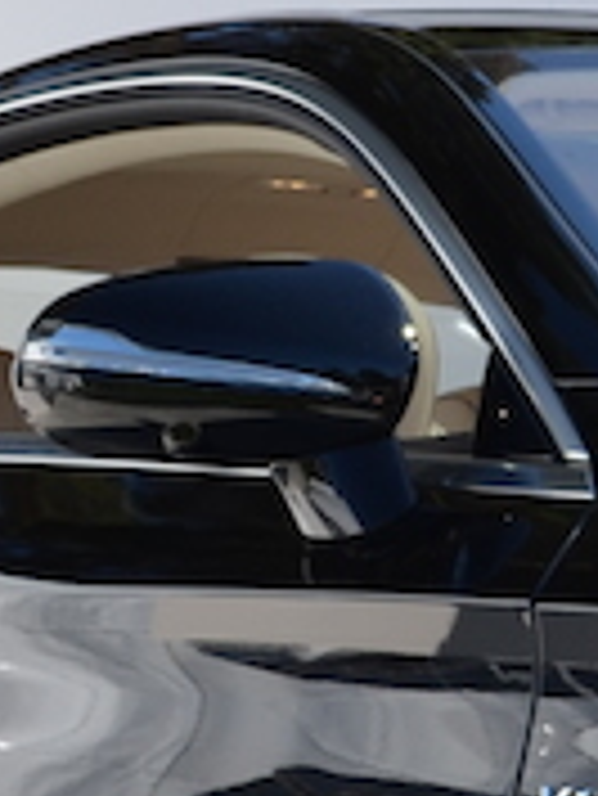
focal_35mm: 229
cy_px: 490
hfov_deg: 6.2
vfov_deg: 8.6
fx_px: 5268
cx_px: 1407
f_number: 8
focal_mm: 22
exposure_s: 1/250
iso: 160
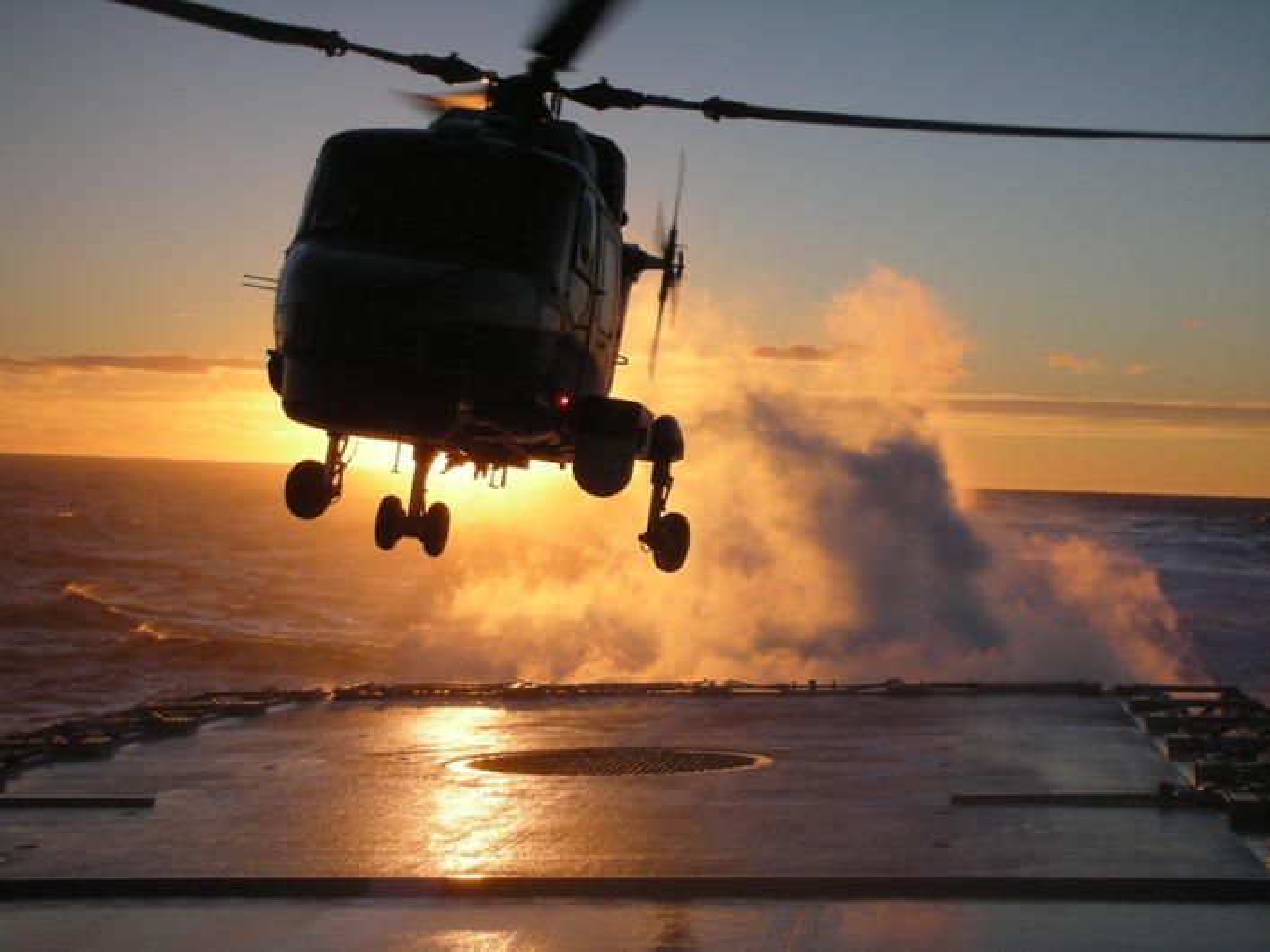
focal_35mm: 73
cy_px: 476
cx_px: 635
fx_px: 2678
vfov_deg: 20.2
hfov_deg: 26.7
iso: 50
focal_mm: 12.2
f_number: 4.1
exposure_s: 1/357
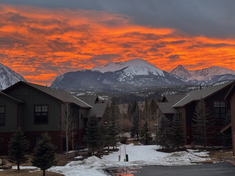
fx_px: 326
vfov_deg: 30.3
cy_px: 88
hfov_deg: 39.7
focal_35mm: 48
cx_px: 118
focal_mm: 6.76
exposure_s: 1/60
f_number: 1.78
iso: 125
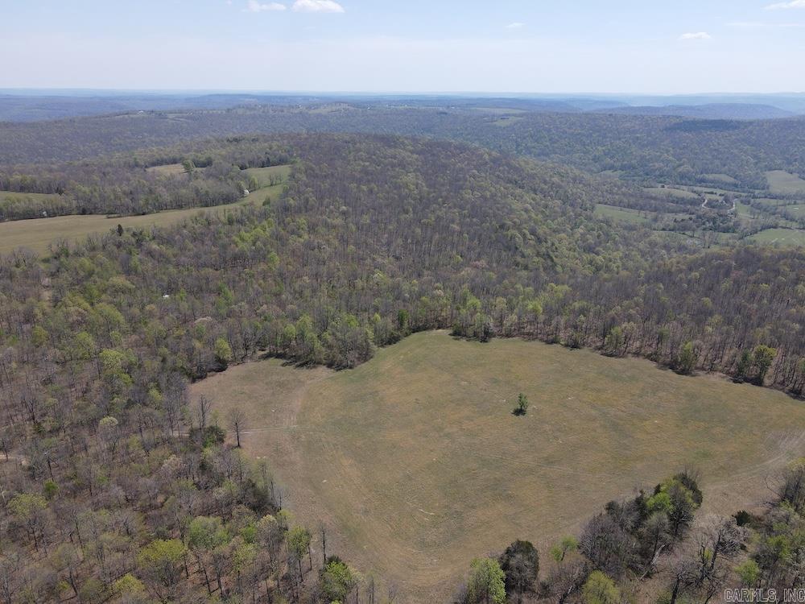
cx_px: 402
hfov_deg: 71.6
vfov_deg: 56.8
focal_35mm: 24
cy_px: 302
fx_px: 558
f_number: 2.8
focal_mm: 4.5
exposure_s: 1/40
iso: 100
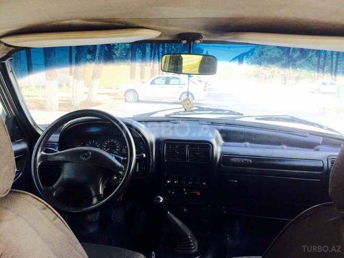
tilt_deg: -9.8
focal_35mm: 29
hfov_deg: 61.7
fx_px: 288
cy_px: 129
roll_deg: -1.2
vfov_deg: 48.2
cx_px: 172
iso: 32
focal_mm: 4.15
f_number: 2.2
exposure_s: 1/119
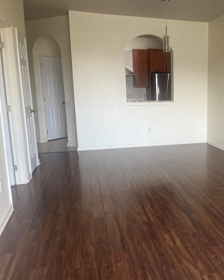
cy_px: 140
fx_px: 290
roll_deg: +0.6
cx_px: 188
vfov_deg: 51.5
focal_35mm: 35
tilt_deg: -10.2
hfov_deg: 40.0
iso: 100
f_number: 1.6
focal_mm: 5.1
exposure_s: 1/122
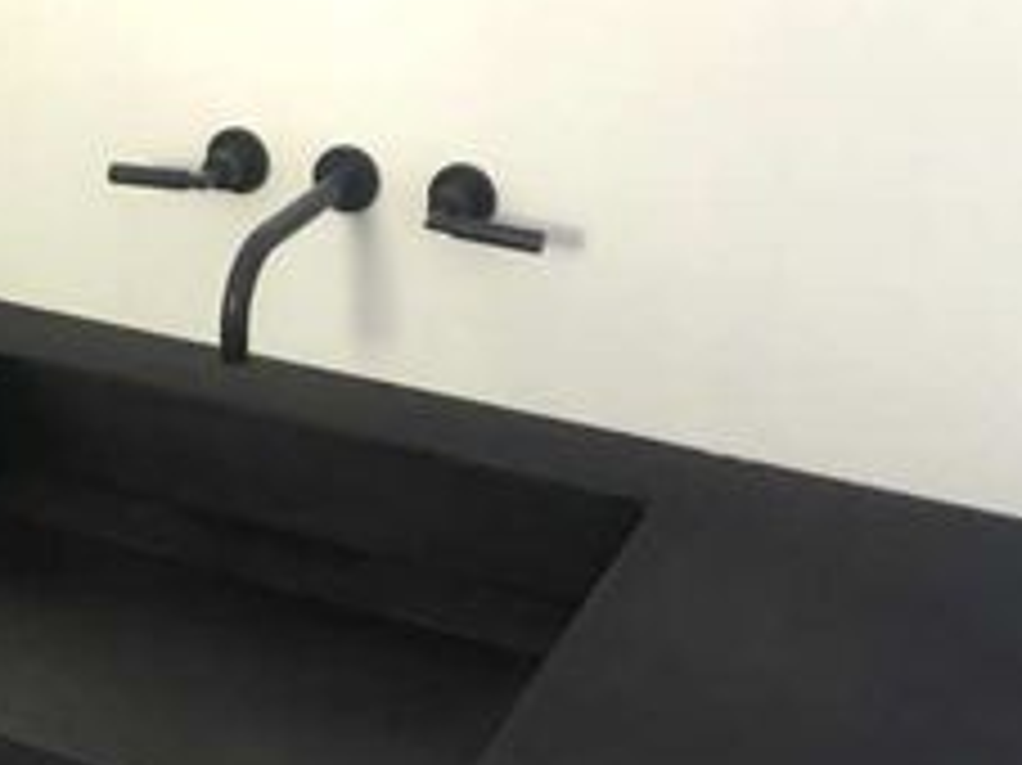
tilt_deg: -32.5
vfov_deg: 22.7
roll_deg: +0.5
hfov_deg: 29.7
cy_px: 583
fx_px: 1889
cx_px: 234
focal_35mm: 64
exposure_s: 1/8
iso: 100
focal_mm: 4.15
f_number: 2.2
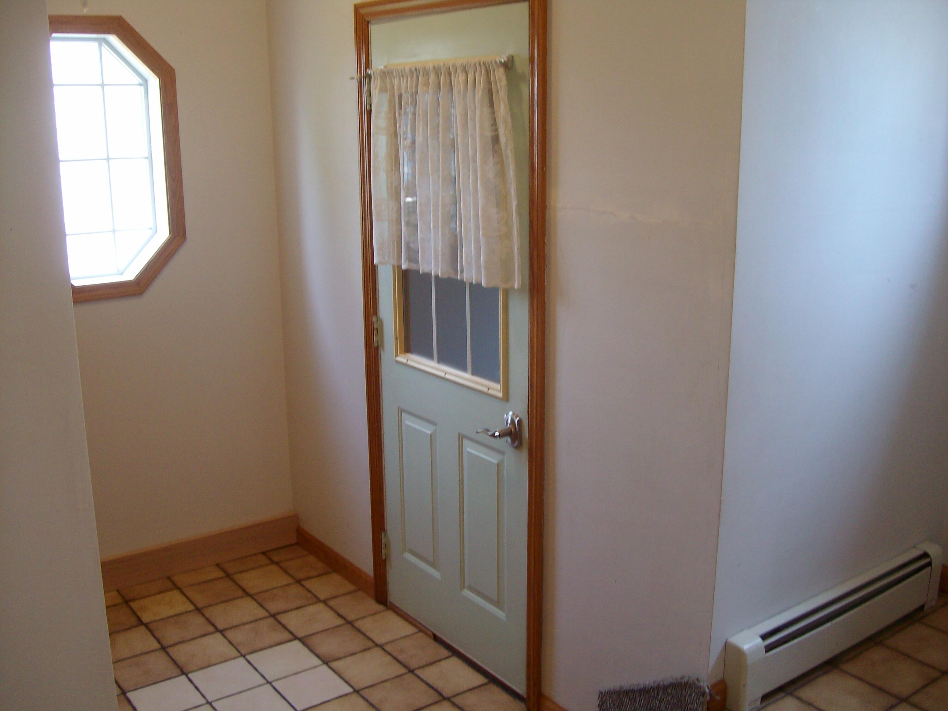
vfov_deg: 40.7
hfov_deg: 52.6
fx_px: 959
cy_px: 356
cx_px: 474
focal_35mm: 35
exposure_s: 1/40
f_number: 2.8
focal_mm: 5.8
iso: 110
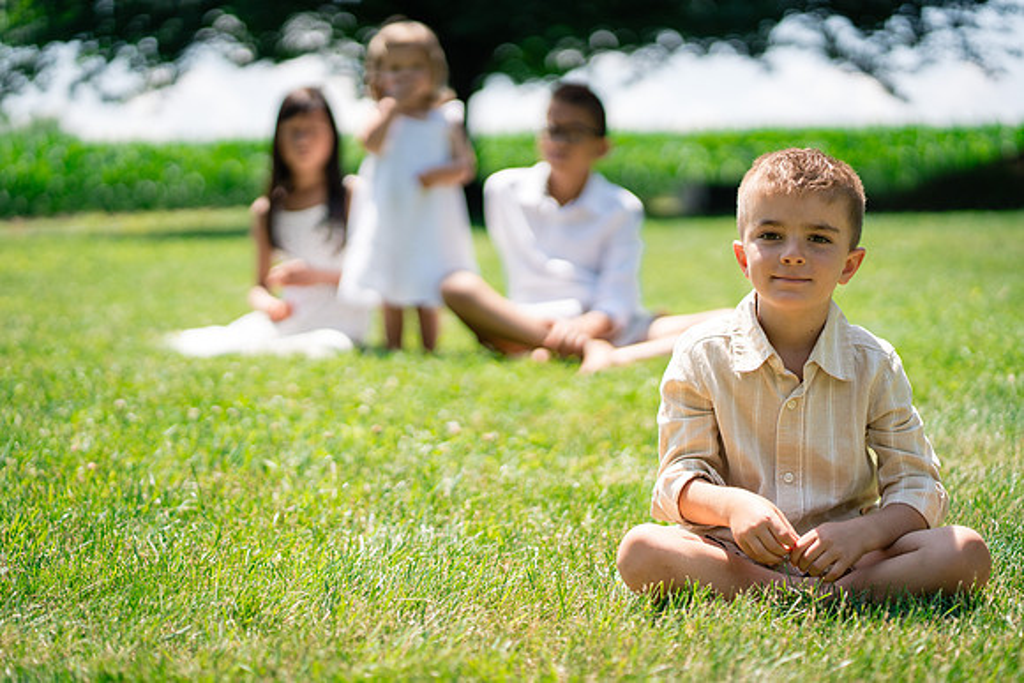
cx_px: 512
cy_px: 342
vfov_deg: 16.1
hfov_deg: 23.9
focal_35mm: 85
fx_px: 2418
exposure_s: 1/6400
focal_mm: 85
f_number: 2
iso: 320
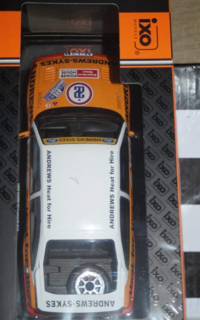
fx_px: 672
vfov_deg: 26.8
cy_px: 161
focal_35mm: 77
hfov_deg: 16.9
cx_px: 94
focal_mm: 50
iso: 200
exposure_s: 1/80
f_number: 4.5
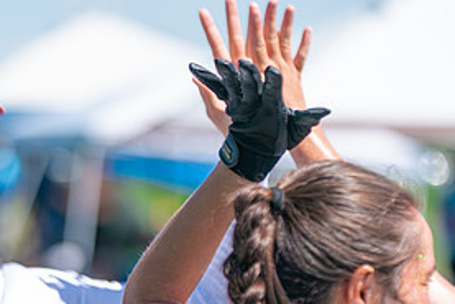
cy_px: 285
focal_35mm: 245
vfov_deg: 5.6
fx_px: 3098
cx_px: 161
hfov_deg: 8.4
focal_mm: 117
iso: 250
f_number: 2.8
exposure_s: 1/3200
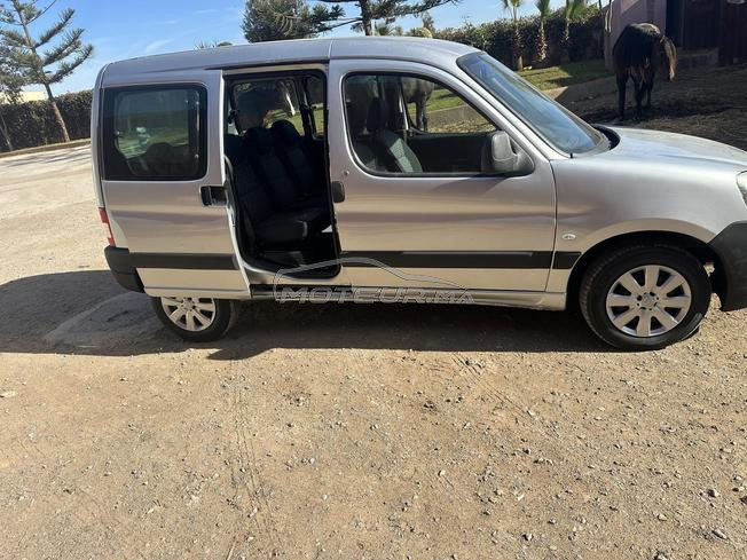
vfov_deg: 56.8
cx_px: 374
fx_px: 518
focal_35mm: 24
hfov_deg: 71.6
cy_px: 280
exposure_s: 1/2732
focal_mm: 6.86
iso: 80
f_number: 1.78
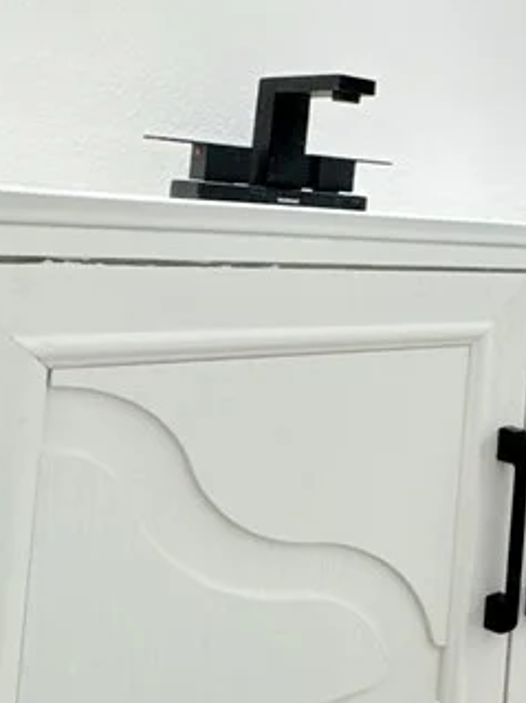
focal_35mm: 45
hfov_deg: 24.7
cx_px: 795
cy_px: 207
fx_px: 912
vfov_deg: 41.3
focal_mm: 2.22
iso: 320
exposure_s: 1/60
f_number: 2.2
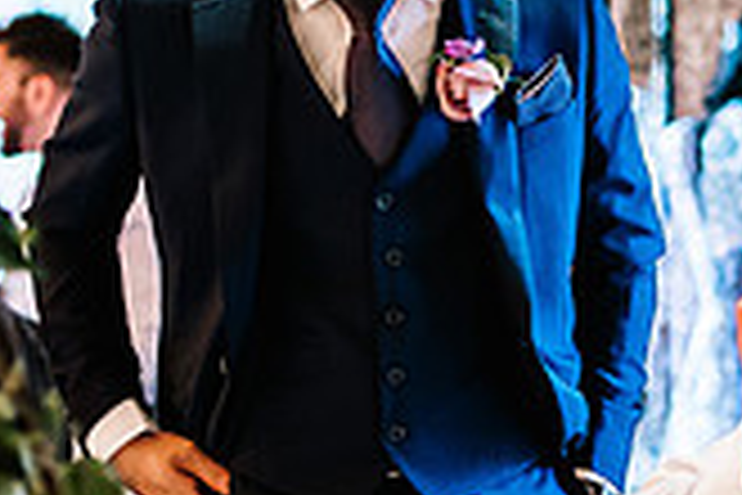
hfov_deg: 15.9
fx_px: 2659
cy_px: 56
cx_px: 490
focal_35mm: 129
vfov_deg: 10.6
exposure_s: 1/250
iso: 1250
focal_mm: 35
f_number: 1.4
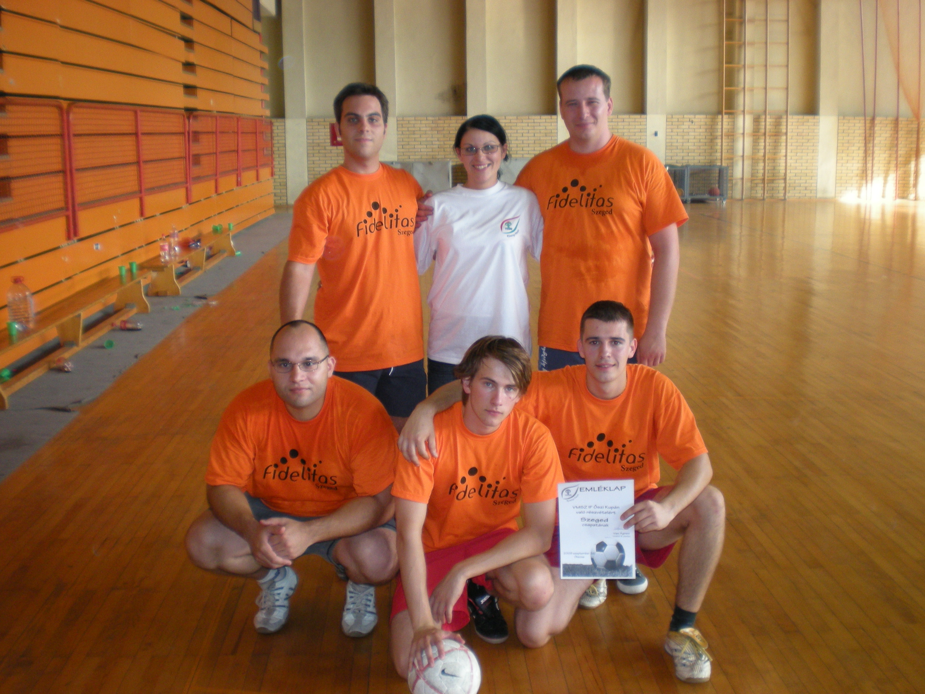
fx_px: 1015
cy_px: 347
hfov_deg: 49.0
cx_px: 462
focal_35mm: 38
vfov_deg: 37.7
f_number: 3.1
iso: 140
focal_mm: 6.3
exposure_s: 1/30
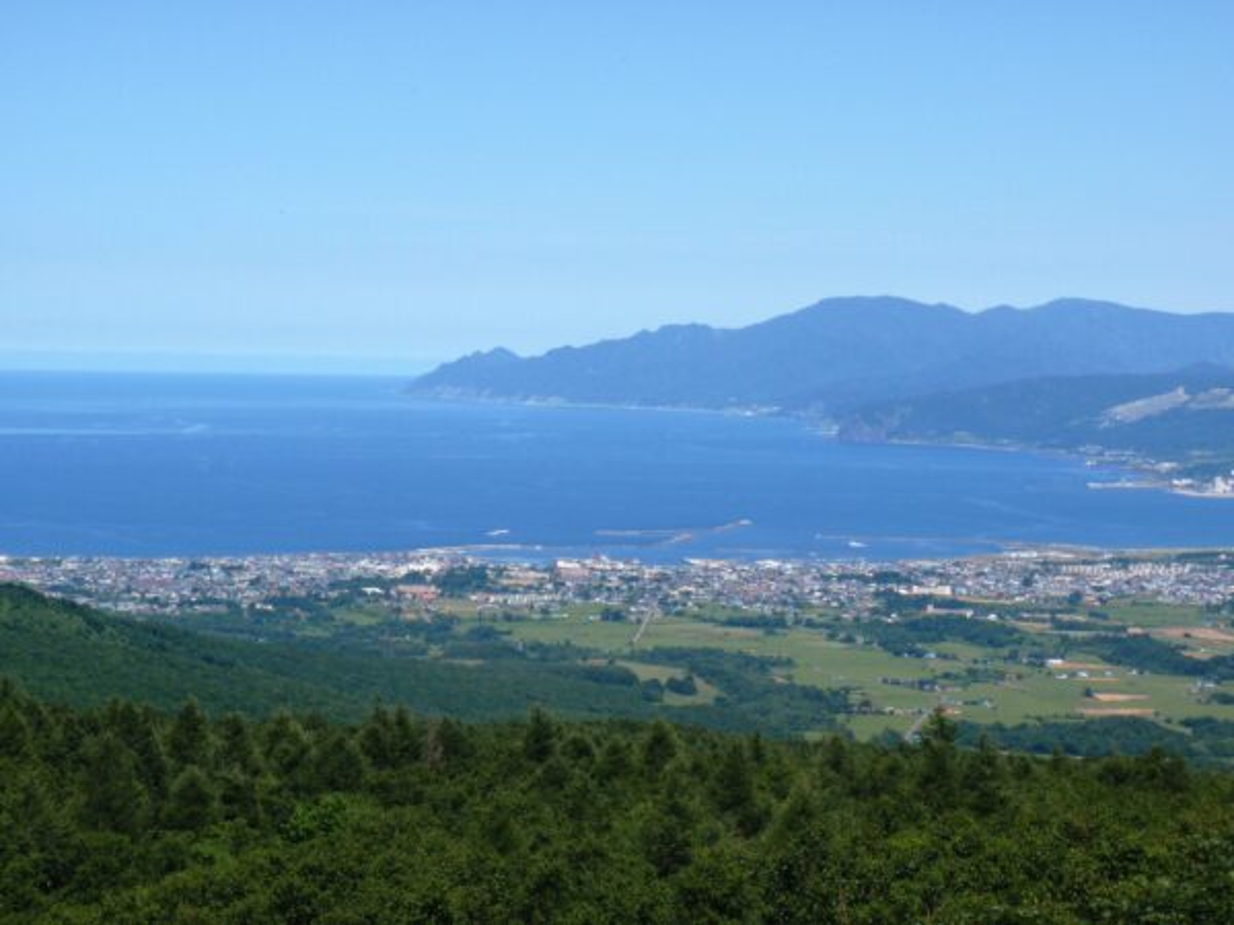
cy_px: 462
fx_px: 3636
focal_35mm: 102
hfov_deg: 19.3
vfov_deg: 14.5
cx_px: 617
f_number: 5.1
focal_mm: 18.2
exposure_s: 1/500
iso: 64
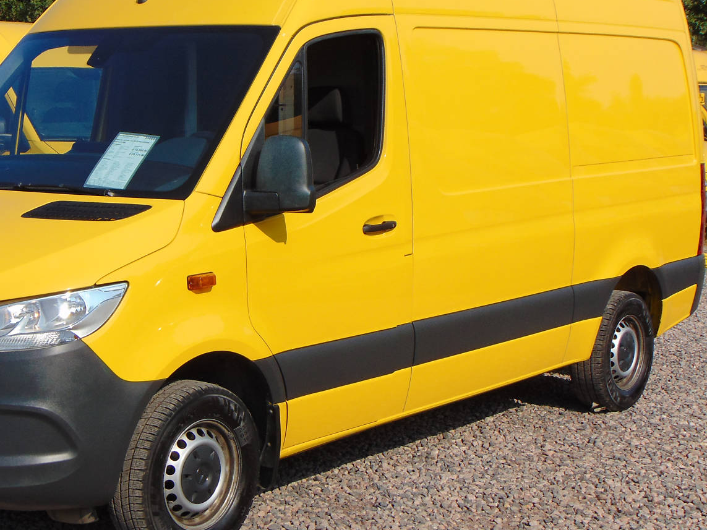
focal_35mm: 70
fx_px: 1430
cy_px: 258
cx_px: 228
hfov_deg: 27.6
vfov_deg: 21.0
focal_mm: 9
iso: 80
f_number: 9
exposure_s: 1/250
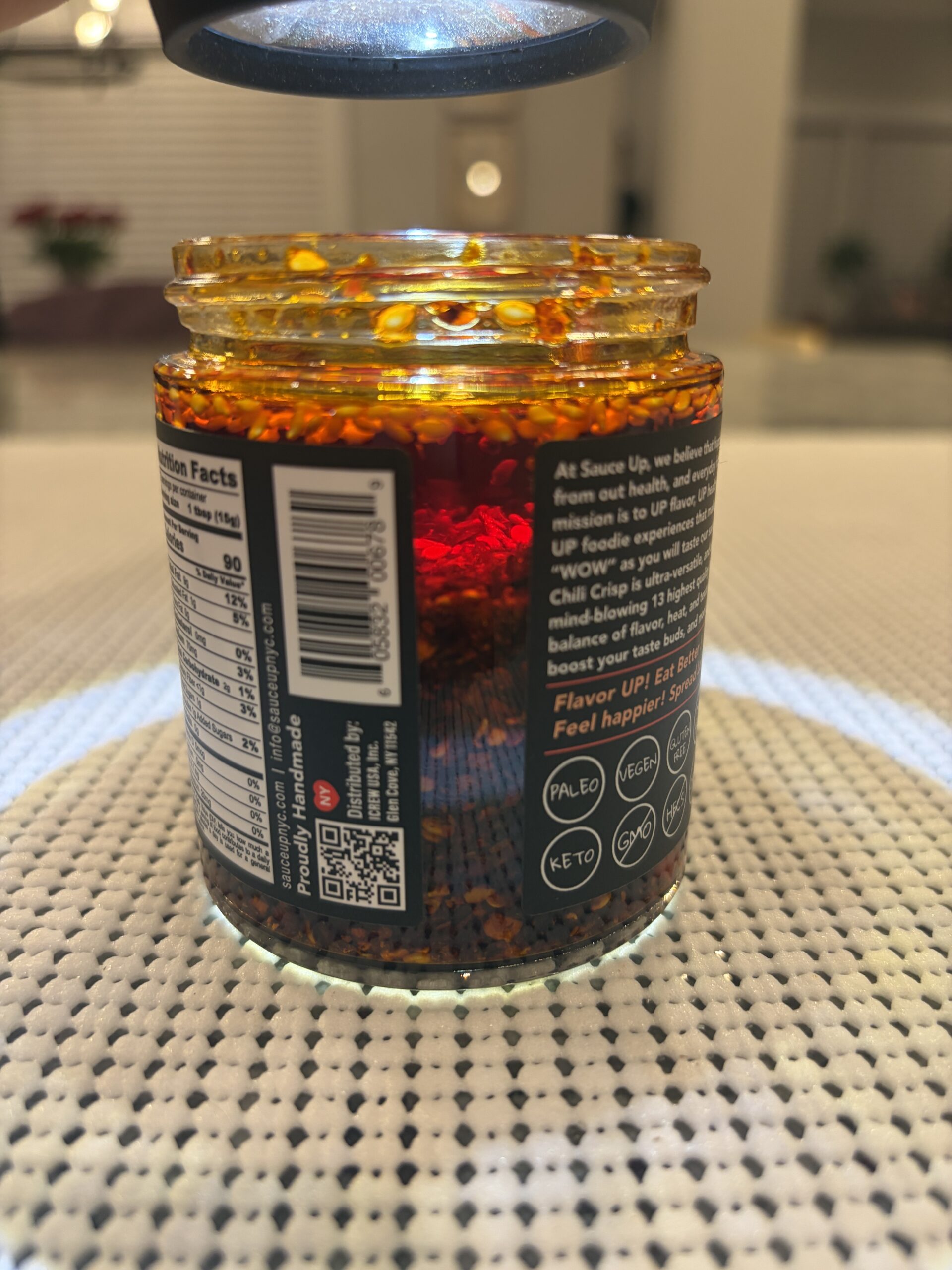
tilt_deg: -19.0
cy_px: 635
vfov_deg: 67.3
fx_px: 953
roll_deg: -0.4
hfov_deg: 53.1
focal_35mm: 26
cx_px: 476
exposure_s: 1/60
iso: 125
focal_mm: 5.96
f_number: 1.6
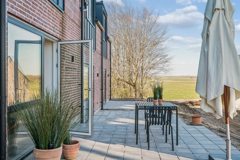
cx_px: 120
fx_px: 233
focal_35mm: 35
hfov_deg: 54.4
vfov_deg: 37.9
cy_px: 80
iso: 250
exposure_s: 1/160
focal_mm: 35
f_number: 6.3
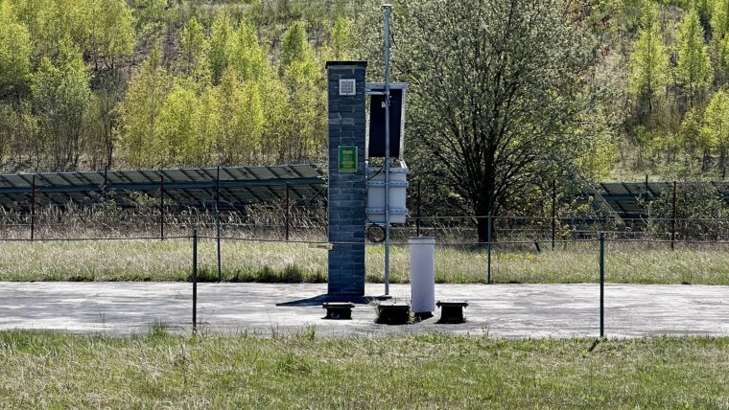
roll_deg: +0.8
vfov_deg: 10.7
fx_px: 2185
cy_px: 102
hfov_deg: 18.9
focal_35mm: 113
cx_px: 366
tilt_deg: +3.7
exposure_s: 1/889
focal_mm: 9
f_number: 2.8
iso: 32
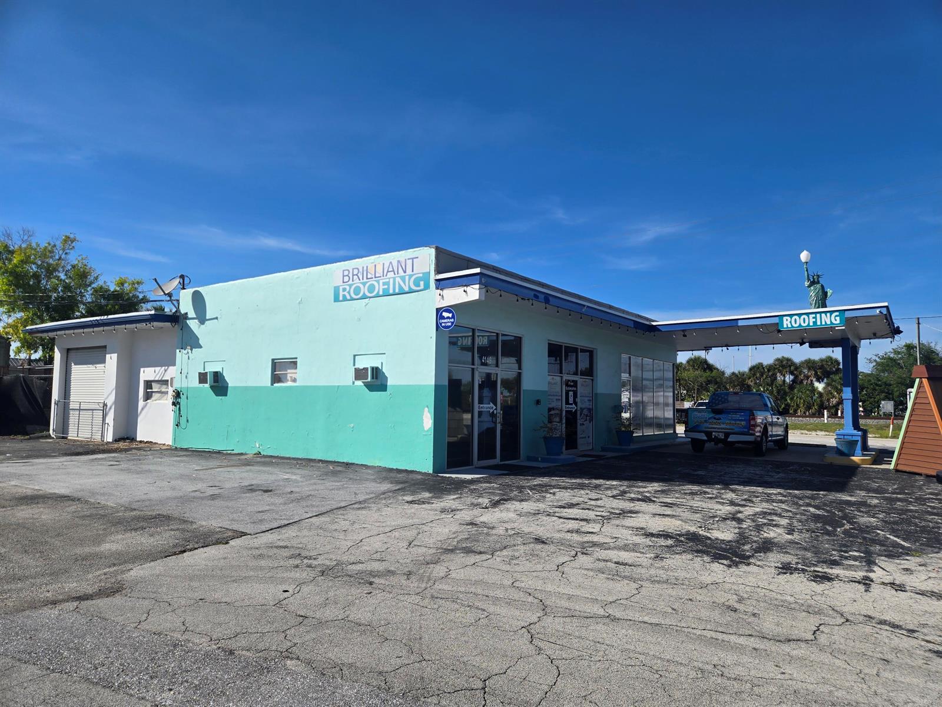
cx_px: 471
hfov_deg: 73.9
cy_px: 354
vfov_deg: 58.9
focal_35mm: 23
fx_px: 626
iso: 25
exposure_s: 1/2767
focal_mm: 5.4
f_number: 1.8
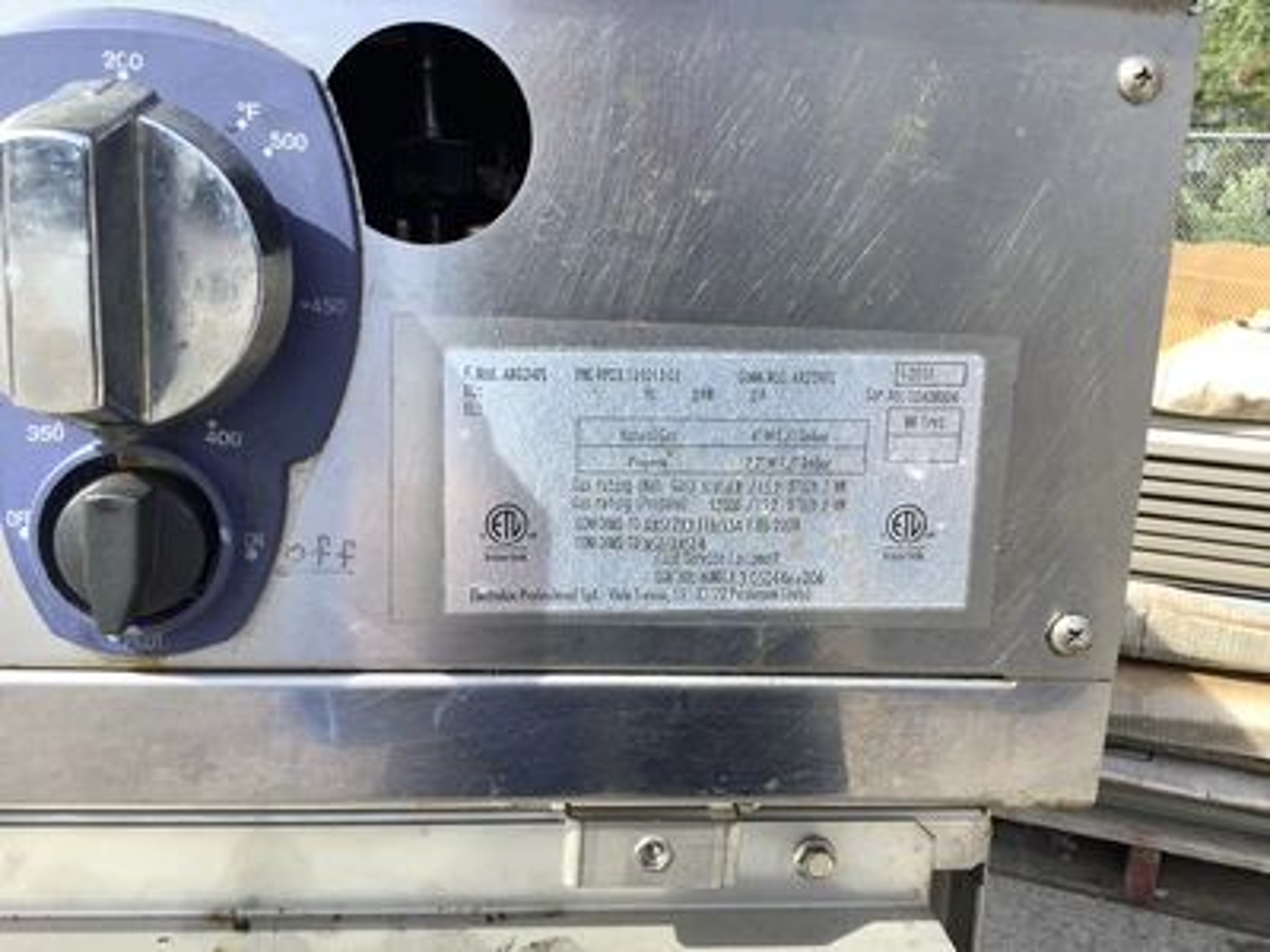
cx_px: 635
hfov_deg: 58.4
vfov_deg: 45.4
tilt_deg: -11.7
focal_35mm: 31
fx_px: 1137
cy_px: 476
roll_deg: -2.4
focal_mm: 3.3
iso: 25
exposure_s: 1/372
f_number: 2.4
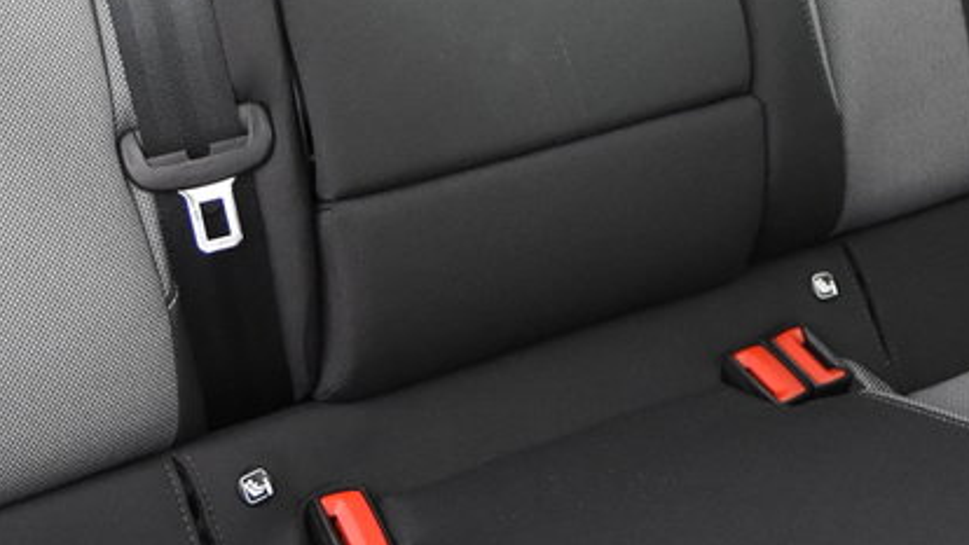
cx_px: 627
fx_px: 2123
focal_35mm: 83
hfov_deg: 25.6
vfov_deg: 14.5
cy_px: 48
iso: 3600
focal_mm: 17
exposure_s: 1/25
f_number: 2.8
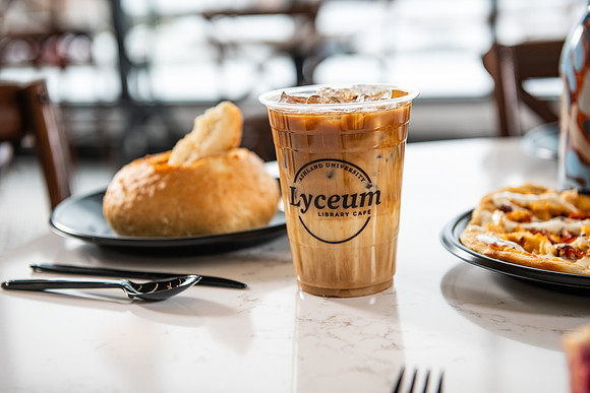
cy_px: 196
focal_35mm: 60
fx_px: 984
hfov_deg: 33.4
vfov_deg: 22.6
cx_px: 295
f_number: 4
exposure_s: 1/200
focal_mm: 60
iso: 500
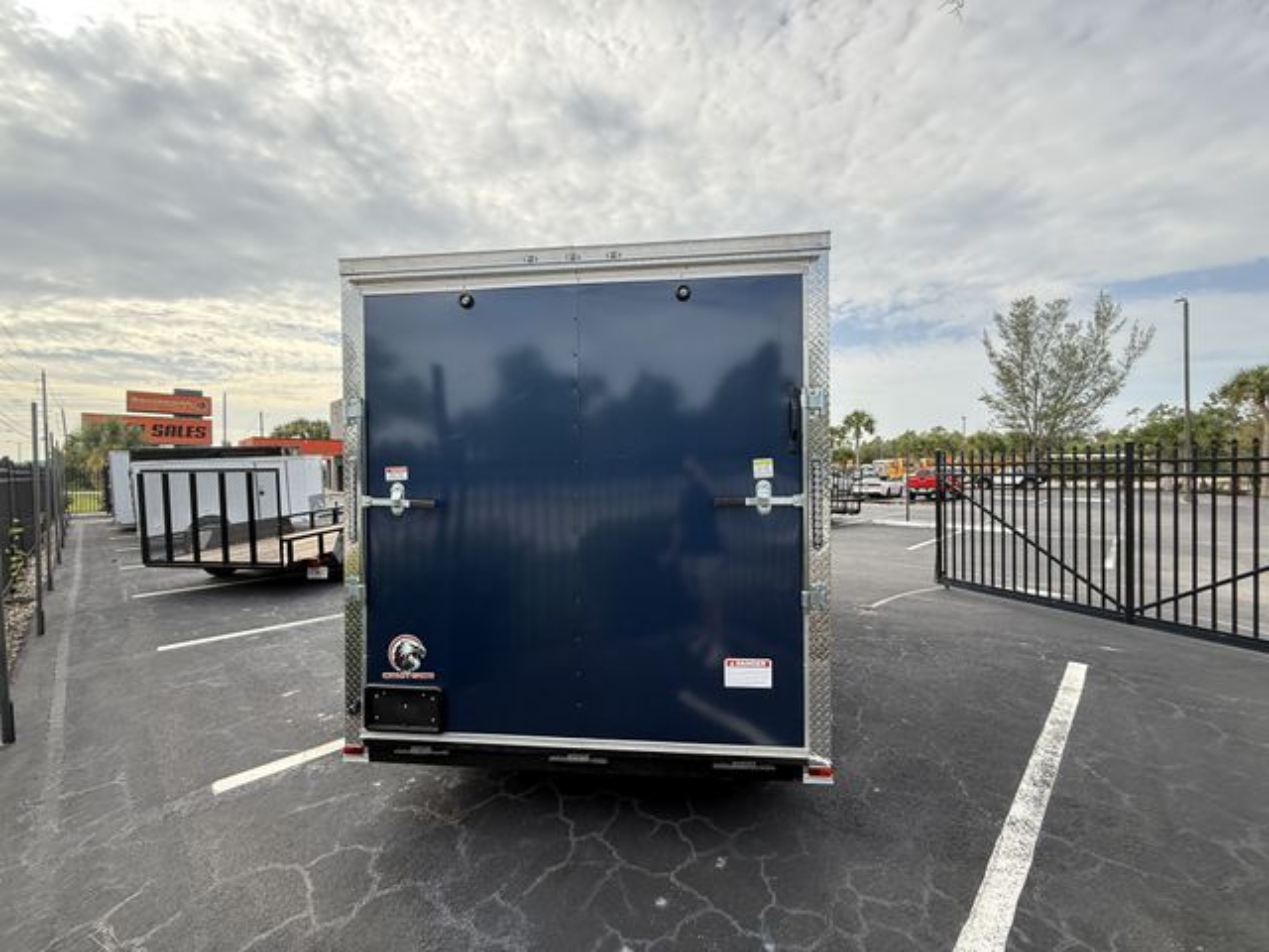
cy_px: 476
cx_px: 634
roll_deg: +1.9
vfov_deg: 85.7
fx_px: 513
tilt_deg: +1.8
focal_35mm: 14
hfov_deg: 102.1
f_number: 2.2
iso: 64
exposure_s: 1/498
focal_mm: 2.22
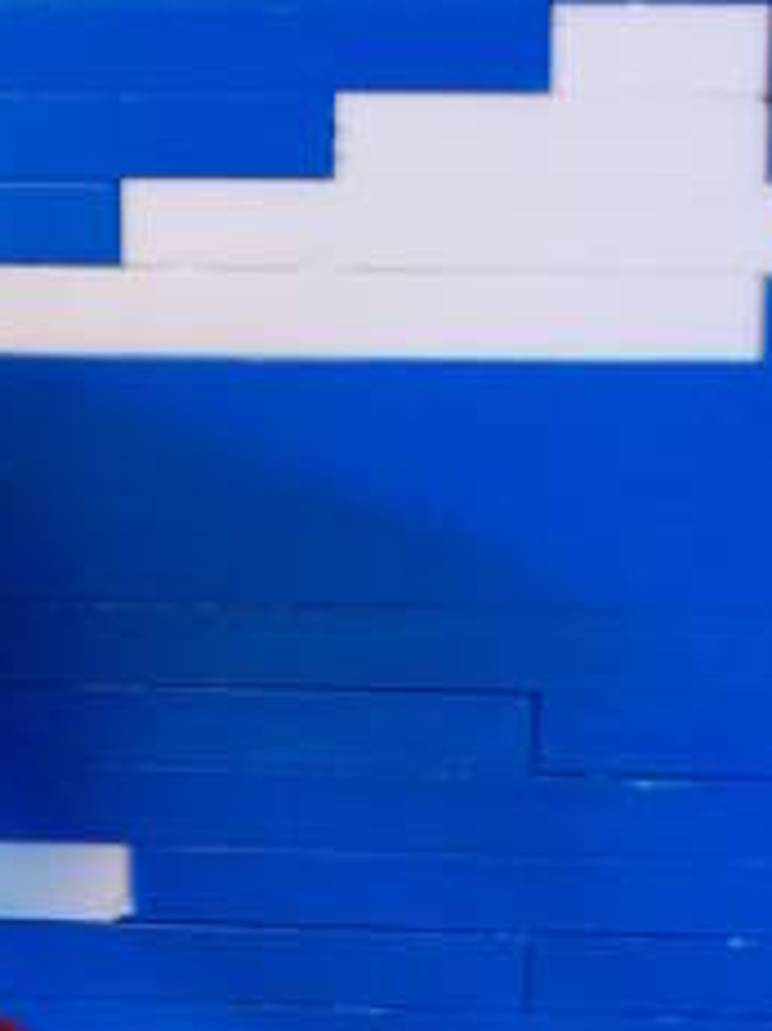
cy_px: 1183
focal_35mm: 152
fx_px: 4524
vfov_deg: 12.7
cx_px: 163
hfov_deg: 9.7
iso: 200
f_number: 3.9
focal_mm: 6.9
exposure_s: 1/25
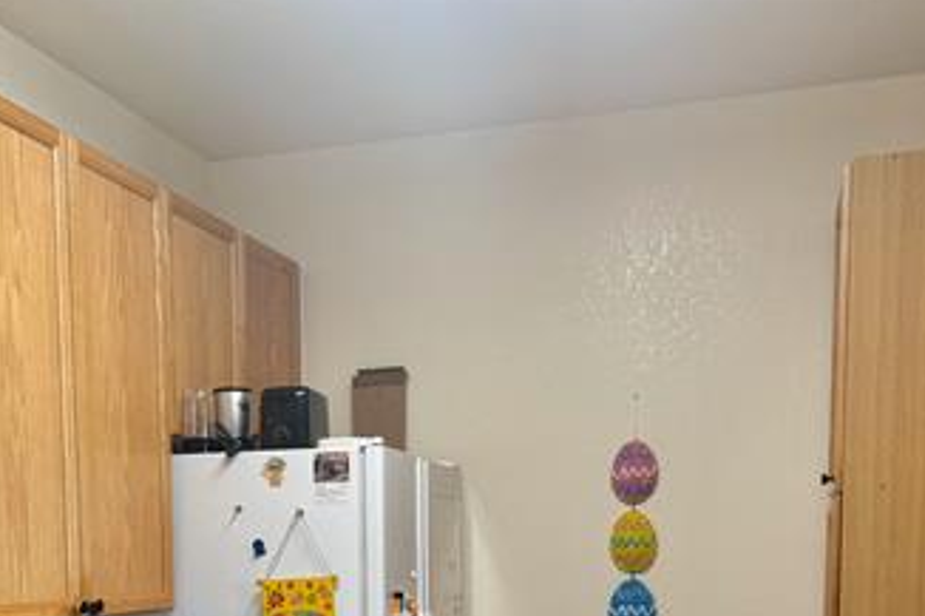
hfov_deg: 39.9
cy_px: 661
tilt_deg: -4.0
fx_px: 1258
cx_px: 309
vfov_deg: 25.7
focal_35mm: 49
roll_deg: +0.7
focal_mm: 6.76
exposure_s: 1/120
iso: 100
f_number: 1.78
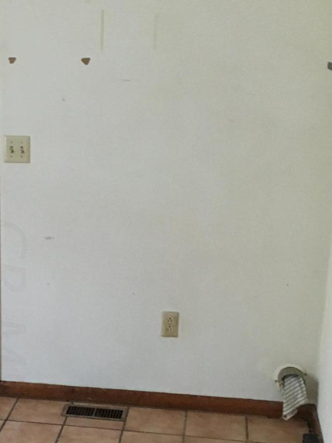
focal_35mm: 69
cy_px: 323
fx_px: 883
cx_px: 5
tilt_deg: -15.9
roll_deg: +0.7
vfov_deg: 27.8
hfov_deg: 20.6
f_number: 2.2
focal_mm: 4.15
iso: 200
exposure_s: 1/20
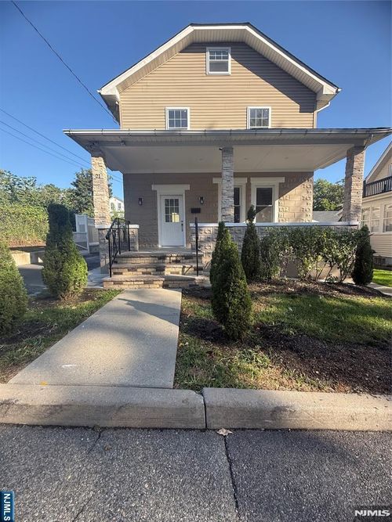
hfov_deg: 85.7
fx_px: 211
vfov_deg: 102.1
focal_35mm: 14
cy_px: 261
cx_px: 196
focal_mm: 2.22
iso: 64
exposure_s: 1/419
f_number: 2.2
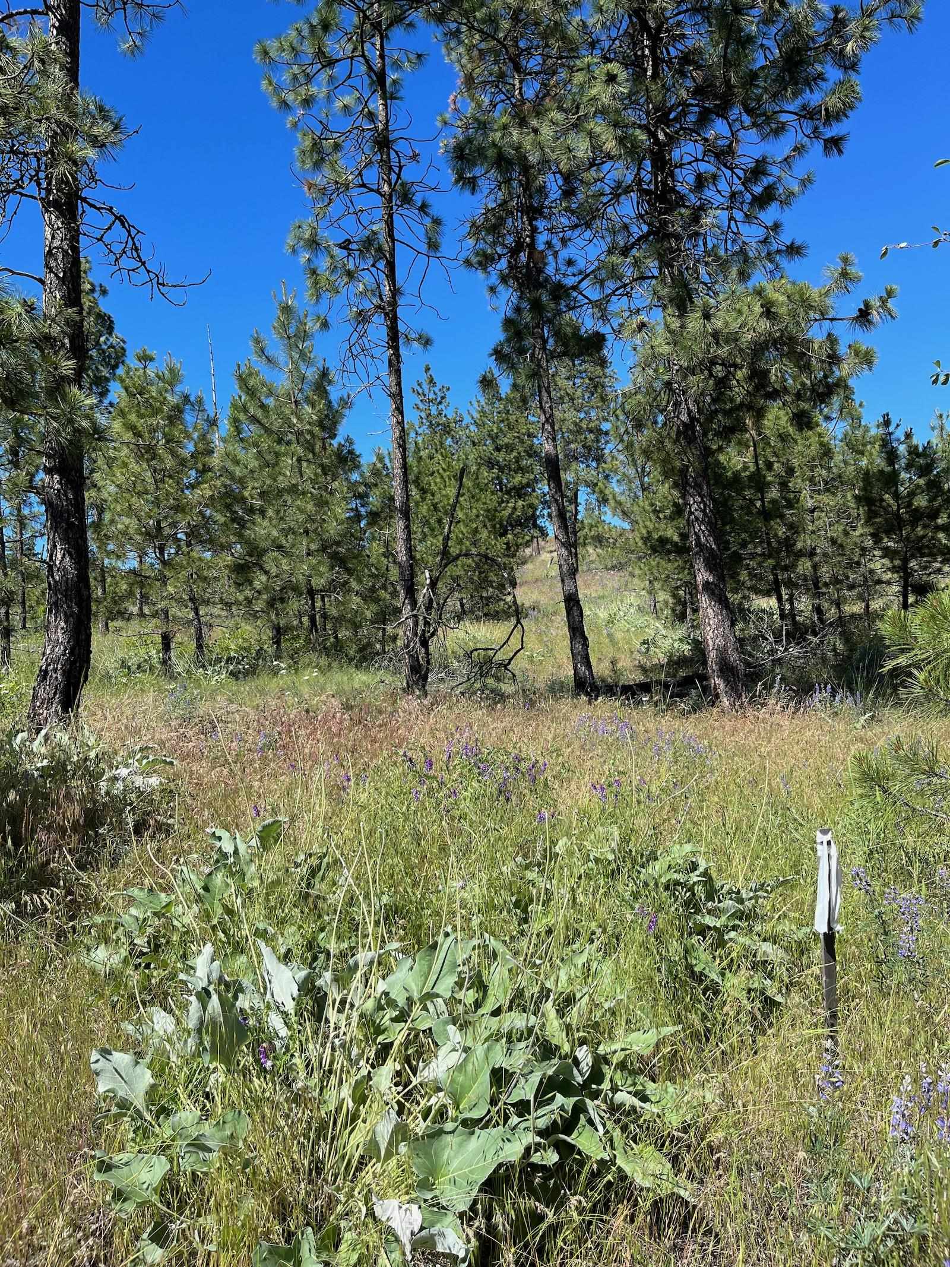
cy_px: 634
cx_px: 475
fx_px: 952
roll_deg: +5.9
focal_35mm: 26
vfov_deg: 67.3
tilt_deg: +4.6
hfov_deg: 53.1
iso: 50
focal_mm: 5.1
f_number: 1.6
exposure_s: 1/2137
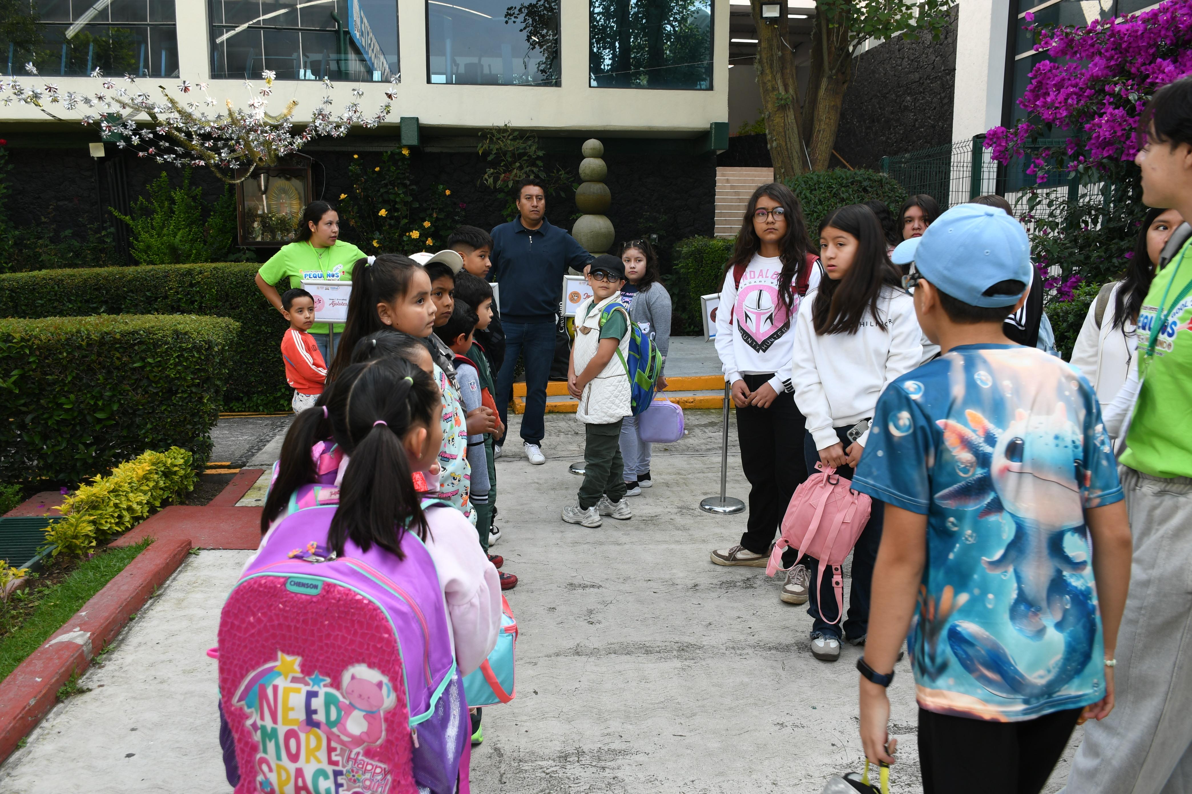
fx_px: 894
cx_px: 596
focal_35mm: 27
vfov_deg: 47.9
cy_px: 397
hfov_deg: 67.4
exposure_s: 1/100
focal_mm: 18
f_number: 5.6
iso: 160
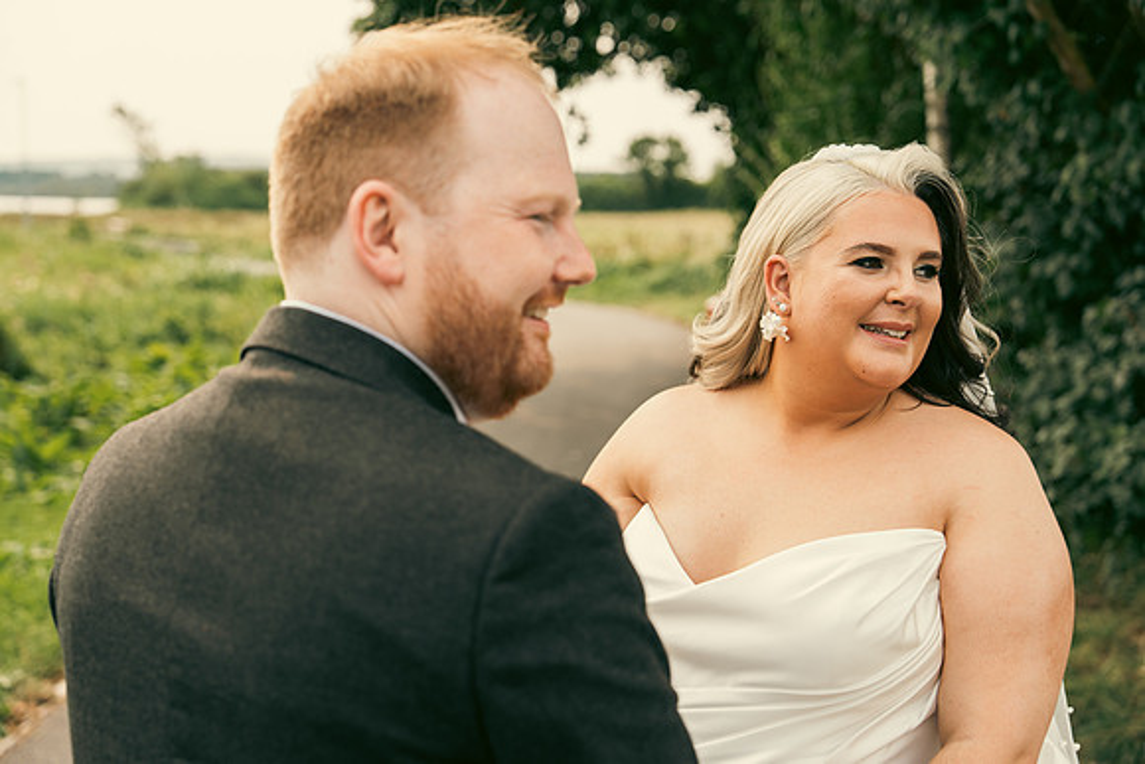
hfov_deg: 38.9
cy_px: 382
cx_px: 572
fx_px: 1622
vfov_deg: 26.5
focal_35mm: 51
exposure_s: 1/320
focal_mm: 51
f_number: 3.5
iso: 125
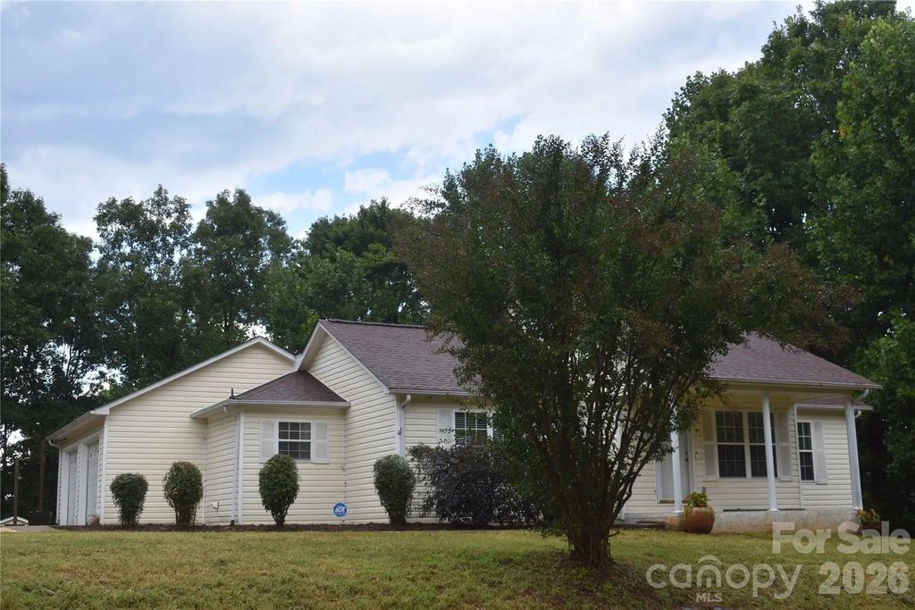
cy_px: 305
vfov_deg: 30.9
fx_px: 1106
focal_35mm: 44
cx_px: 458
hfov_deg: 45.0
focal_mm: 29
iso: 100
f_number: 6.3
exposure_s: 1/160
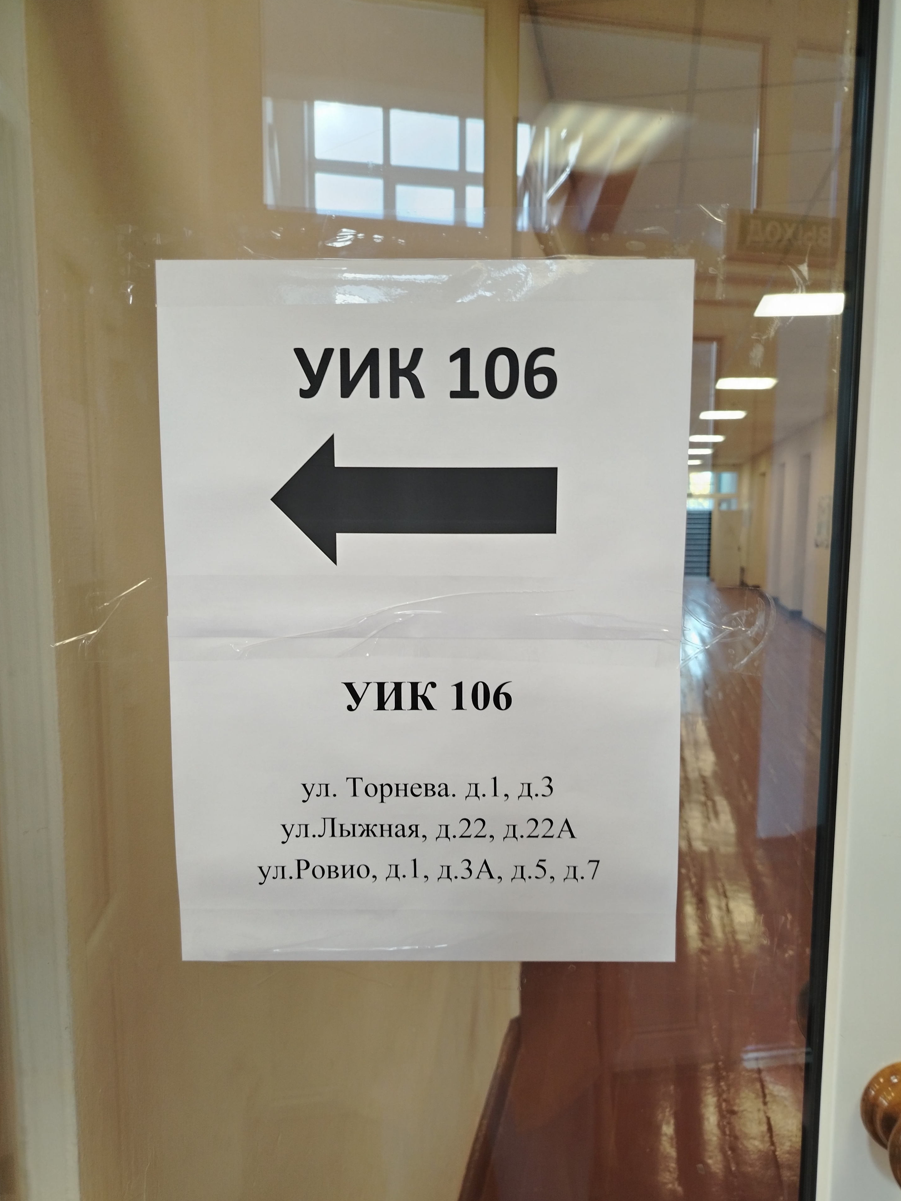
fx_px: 868
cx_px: 457
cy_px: 624
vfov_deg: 69.4
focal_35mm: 25
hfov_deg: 54.9
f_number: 1.75
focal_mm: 5.25
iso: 309
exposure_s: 1/50
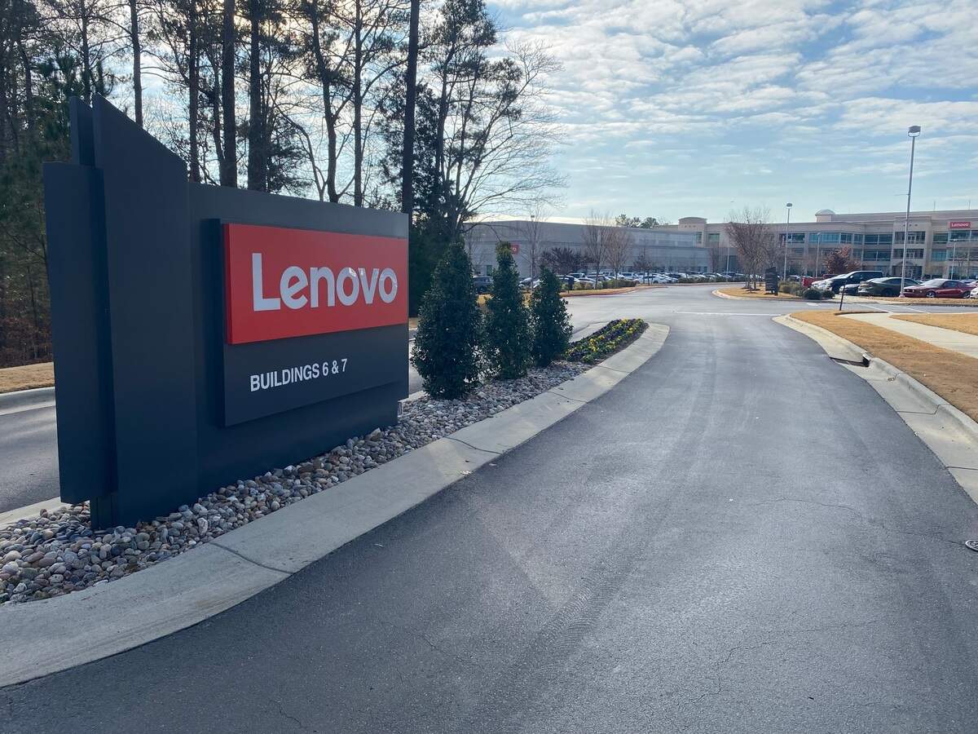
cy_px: 367
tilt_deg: -7.1
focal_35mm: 26
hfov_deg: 67.3
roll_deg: +0.0
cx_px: 489
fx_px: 735
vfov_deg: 53.1
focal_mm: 4.25
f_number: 1.8
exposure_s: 1/2571
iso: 32
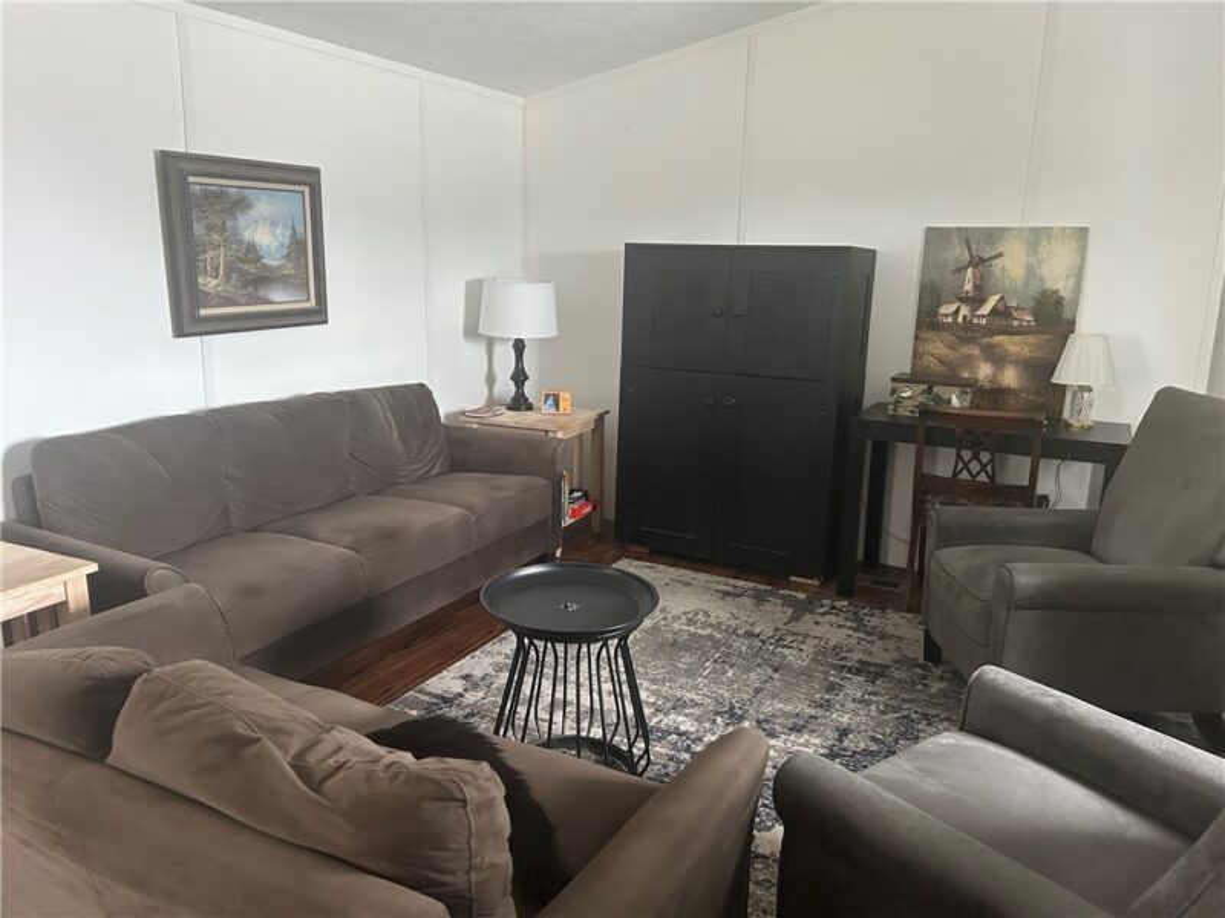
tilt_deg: -12.0
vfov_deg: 53.1
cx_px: 612
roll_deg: -1.5
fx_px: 920
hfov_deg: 67.3
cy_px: 459
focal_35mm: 26
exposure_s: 1/60
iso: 400
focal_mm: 5.7
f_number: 1.5
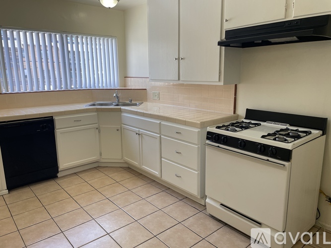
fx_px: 249
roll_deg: +1.3
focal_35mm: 26
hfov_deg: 67.3
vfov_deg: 53.0
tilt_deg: -11.3
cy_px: 124
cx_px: 166
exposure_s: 1/120
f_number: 1.6
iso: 50
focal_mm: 4.2
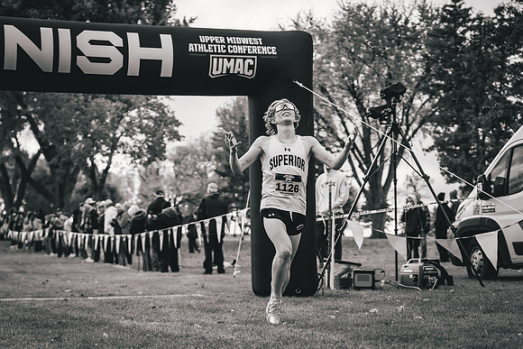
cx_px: 267
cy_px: 190
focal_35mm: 65
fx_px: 938
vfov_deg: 21.1
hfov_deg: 31.1
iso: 200
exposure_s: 1/3200
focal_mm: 50
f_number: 2
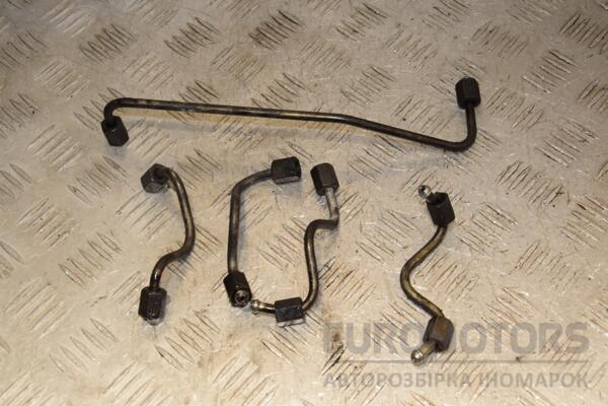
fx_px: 963
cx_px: 304
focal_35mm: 57
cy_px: 203
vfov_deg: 23.8
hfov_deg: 35.1
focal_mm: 38
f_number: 7.1
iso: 800
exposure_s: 1/200
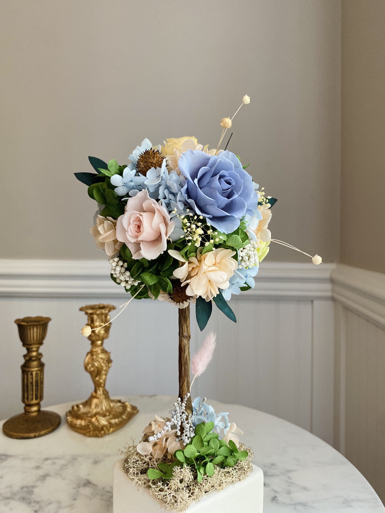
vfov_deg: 67.3
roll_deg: +0.4
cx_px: 192
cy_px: 256
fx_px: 386
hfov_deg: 53.1
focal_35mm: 26
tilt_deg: -0.5
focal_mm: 4.25
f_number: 1.8
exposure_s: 1/99
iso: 125
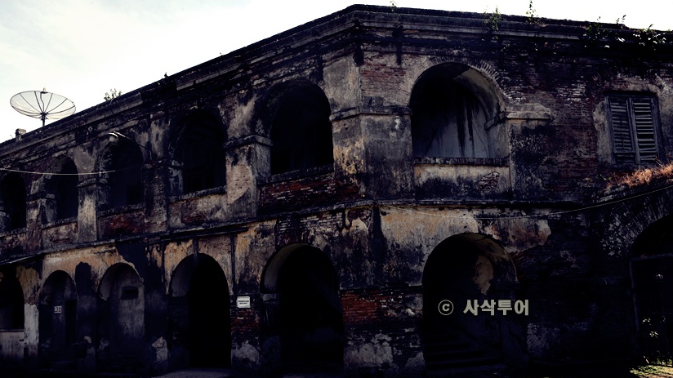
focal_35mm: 31
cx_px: 333
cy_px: 227
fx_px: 553
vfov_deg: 37.6
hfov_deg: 62.6
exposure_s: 1/250
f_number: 14
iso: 200
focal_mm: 29
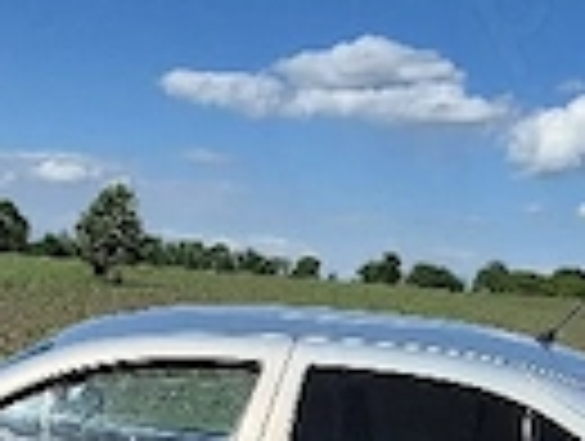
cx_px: 234
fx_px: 1016
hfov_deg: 32.0
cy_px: 554
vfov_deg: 22.3
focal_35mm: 60
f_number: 2.2
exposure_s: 1/5000
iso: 50
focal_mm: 2.2
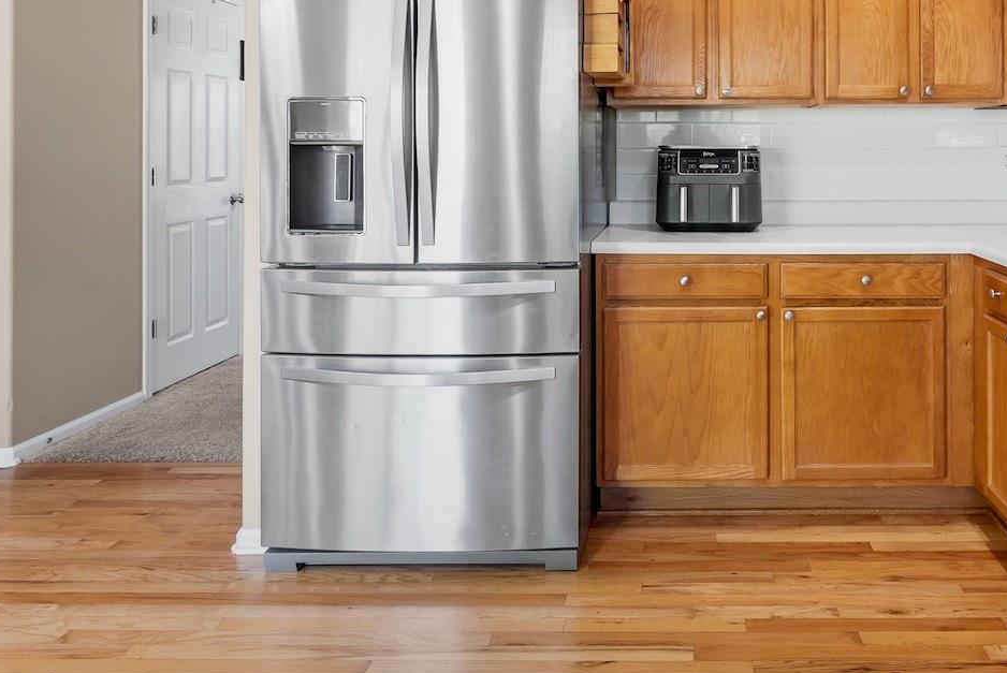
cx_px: 691
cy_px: 143
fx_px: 812
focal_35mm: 29
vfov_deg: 43.1
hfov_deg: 61.7
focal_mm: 17
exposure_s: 1/1.25
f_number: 8
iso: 200
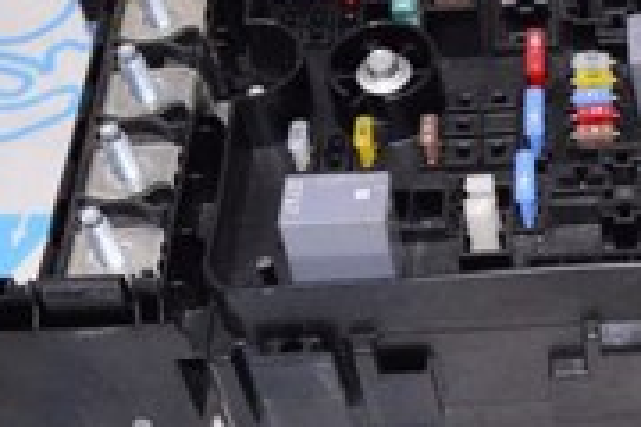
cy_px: 130
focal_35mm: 96
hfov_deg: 20.3
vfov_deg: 14.2
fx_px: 1709
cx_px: 702
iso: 1600
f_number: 8
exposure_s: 1/200
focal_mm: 18
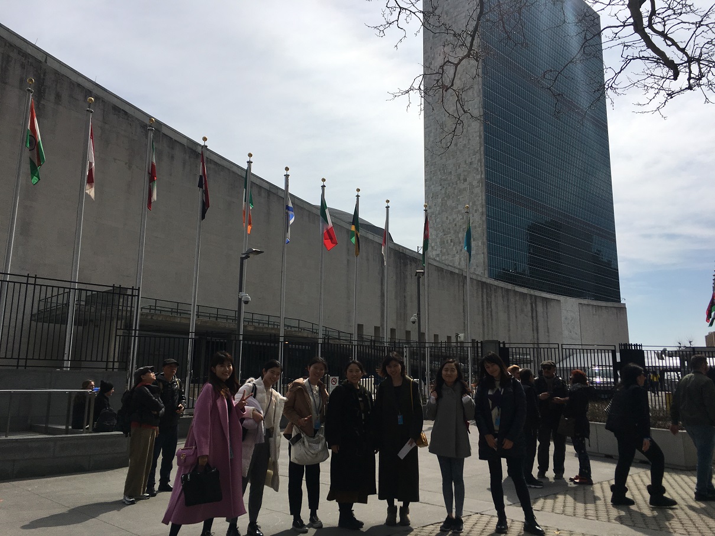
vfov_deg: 48.2
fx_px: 599
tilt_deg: +11.8
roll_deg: -0.7
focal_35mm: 29
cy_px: 268
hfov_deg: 61.6
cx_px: 358
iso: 25
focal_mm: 4.15
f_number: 2.2
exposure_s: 1/4274
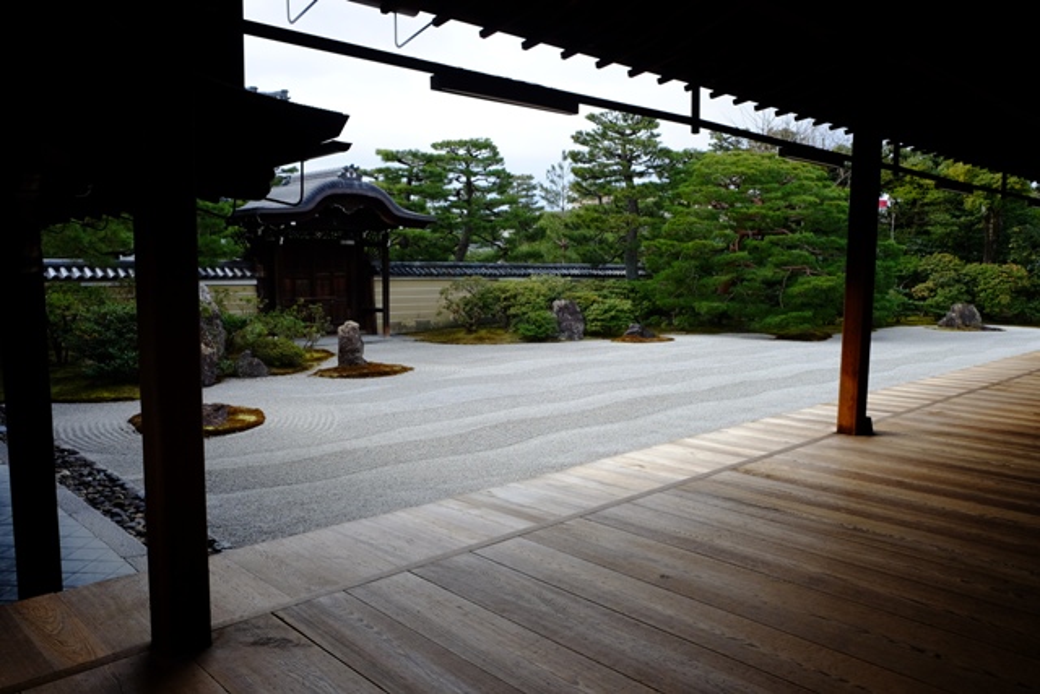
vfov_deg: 48.0
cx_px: 520
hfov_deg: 67.4
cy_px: 347
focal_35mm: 27
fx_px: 780
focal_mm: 18
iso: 400
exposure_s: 1/600
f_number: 4.5
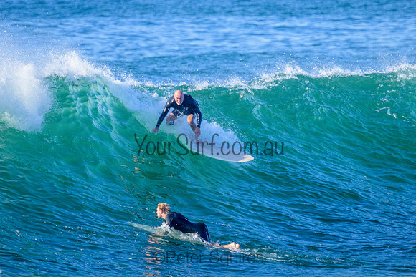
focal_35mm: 934
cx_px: 206
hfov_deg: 2.2
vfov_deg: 1.5
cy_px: 115
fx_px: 10793
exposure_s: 1/2000
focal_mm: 800
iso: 2000
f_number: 11
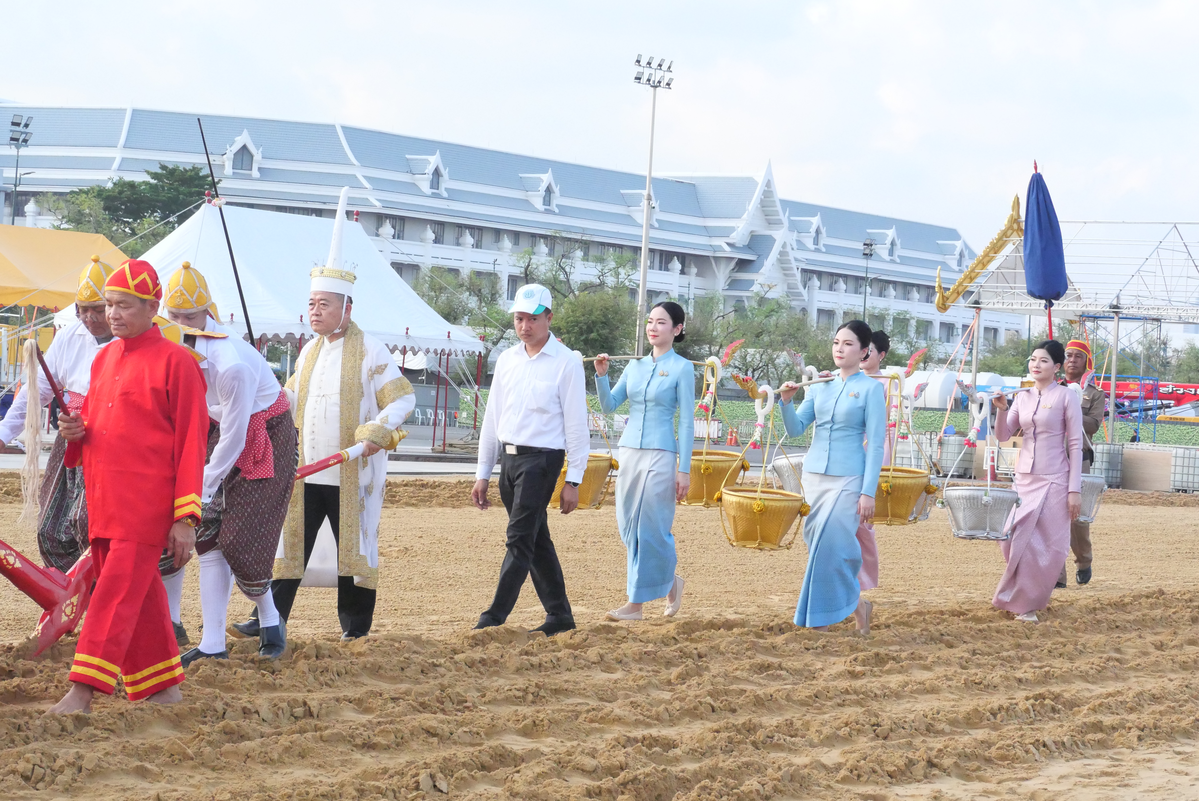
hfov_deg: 24.5
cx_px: 600
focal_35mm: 83
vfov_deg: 16.5
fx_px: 2766
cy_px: 400
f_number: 9
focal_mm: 40
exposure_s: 1/1600
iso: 4000
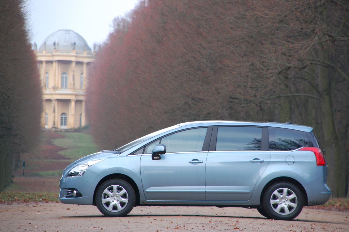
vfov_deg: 4.9
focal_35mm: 278
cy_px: 116
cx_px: 174
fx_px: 2688
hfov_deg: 7.4
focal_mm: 185
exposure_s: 1/320
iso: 800
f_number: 6
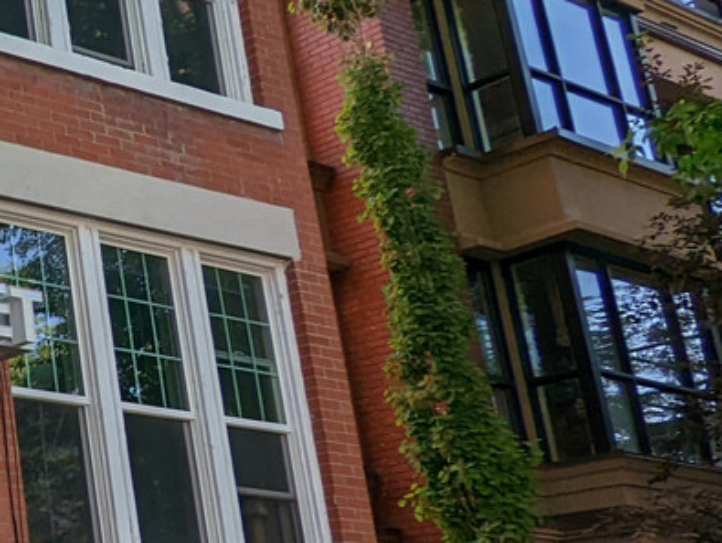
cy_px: 393
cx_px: -490
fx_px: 1294
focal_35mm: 62
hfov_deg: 22.4
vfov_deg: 23.5
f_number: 2.2
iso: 57
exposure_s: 1/1222
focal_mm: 2.35
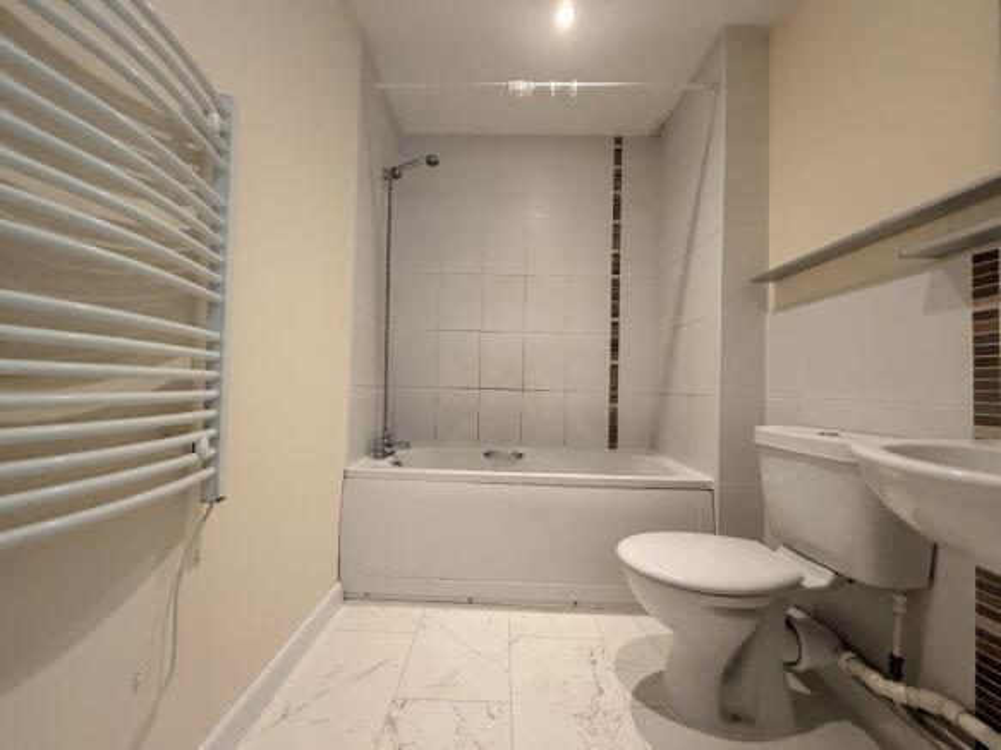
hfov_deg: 102.1
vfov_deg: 85.7
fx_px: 405
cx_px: 500
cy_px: 375
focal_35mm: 14
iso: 320
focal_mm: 2.22
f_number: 2.2
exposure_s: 1/107
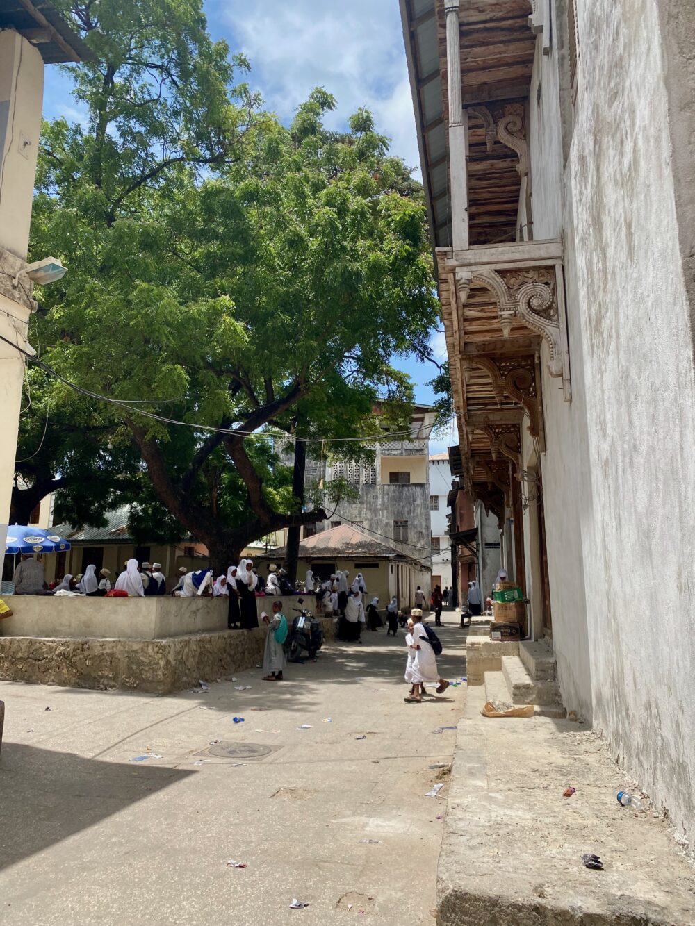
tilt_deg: +11.6
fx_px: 696
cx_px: 348
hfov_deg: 53.1
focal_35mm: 26
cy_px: 463
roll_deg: -0.8
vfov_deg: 67.3
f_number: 1.8
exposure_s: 1/2817
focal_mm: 4.25
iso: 32
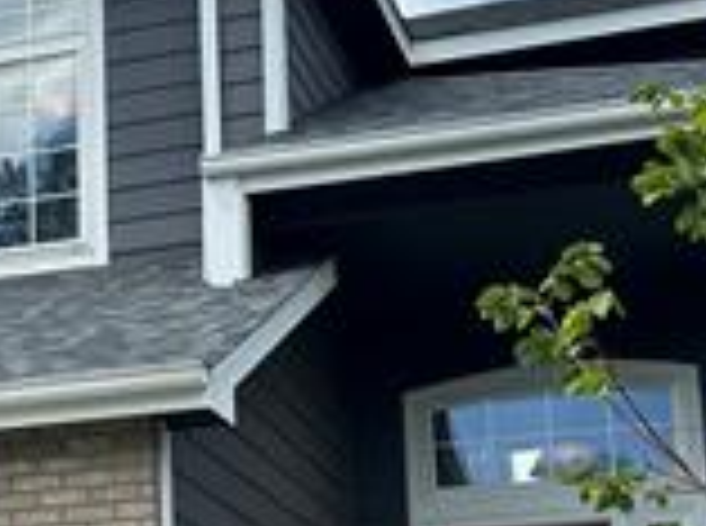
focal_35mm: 98
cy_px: 438
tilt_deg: +12.6
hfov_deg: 19.8
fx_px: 1994
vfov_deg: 14.9
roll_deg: +0.6
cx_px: 94
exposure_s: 1/2882
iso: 80
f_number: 1.78
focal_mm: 6.86
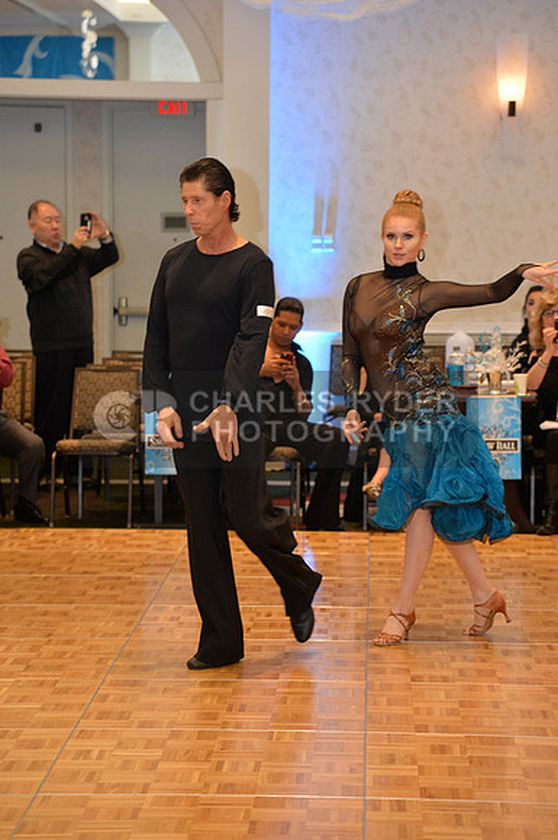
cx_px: 279
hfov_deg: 11.4
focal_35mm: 120
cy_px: 420
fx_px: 2798
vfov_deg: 17.1
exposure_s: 1/250
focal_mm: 120
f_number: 5
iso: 3200
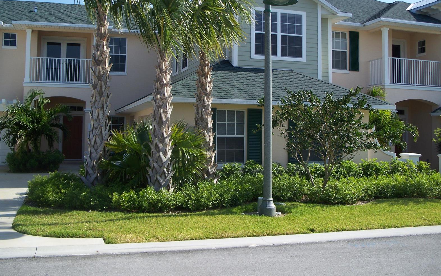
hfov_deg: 49.3
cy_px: 112
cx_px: 220
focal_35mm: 40
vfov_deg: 31.9
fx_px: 481
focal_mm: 7.8
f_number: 2.8
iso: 64
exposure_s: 1/640
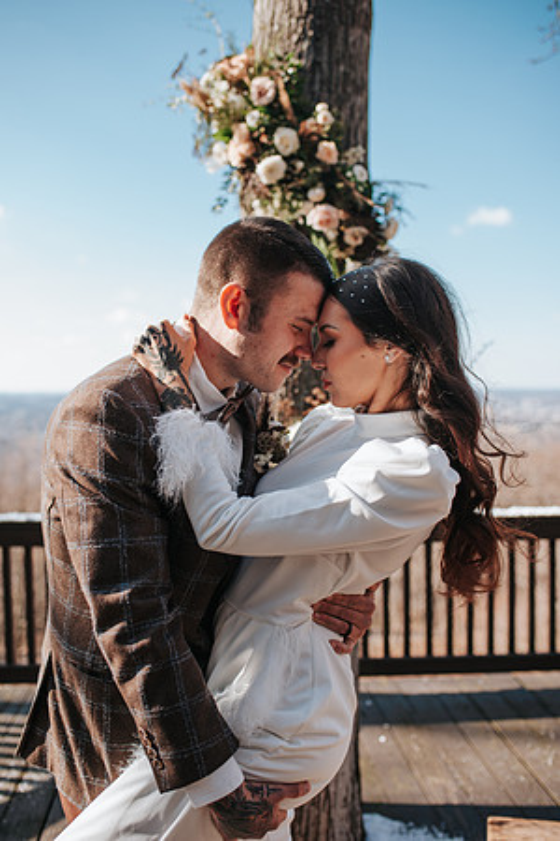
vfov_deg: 54.4
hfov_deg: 37.9
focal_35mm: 35
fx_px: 817
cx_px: 280
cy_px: 420
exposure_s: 1/640
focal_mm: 35
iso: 100
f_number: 2.8
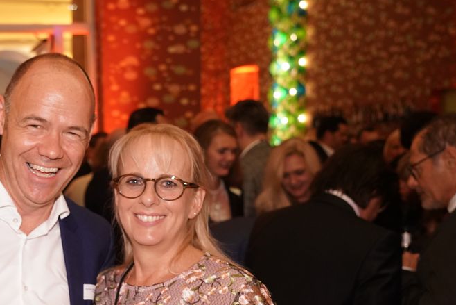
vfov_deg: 21.7
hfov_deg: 31.0
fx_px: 785
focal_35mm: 62
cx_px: 50
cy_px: 239
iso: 2500
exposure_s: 1/15
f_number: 4
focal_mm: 34
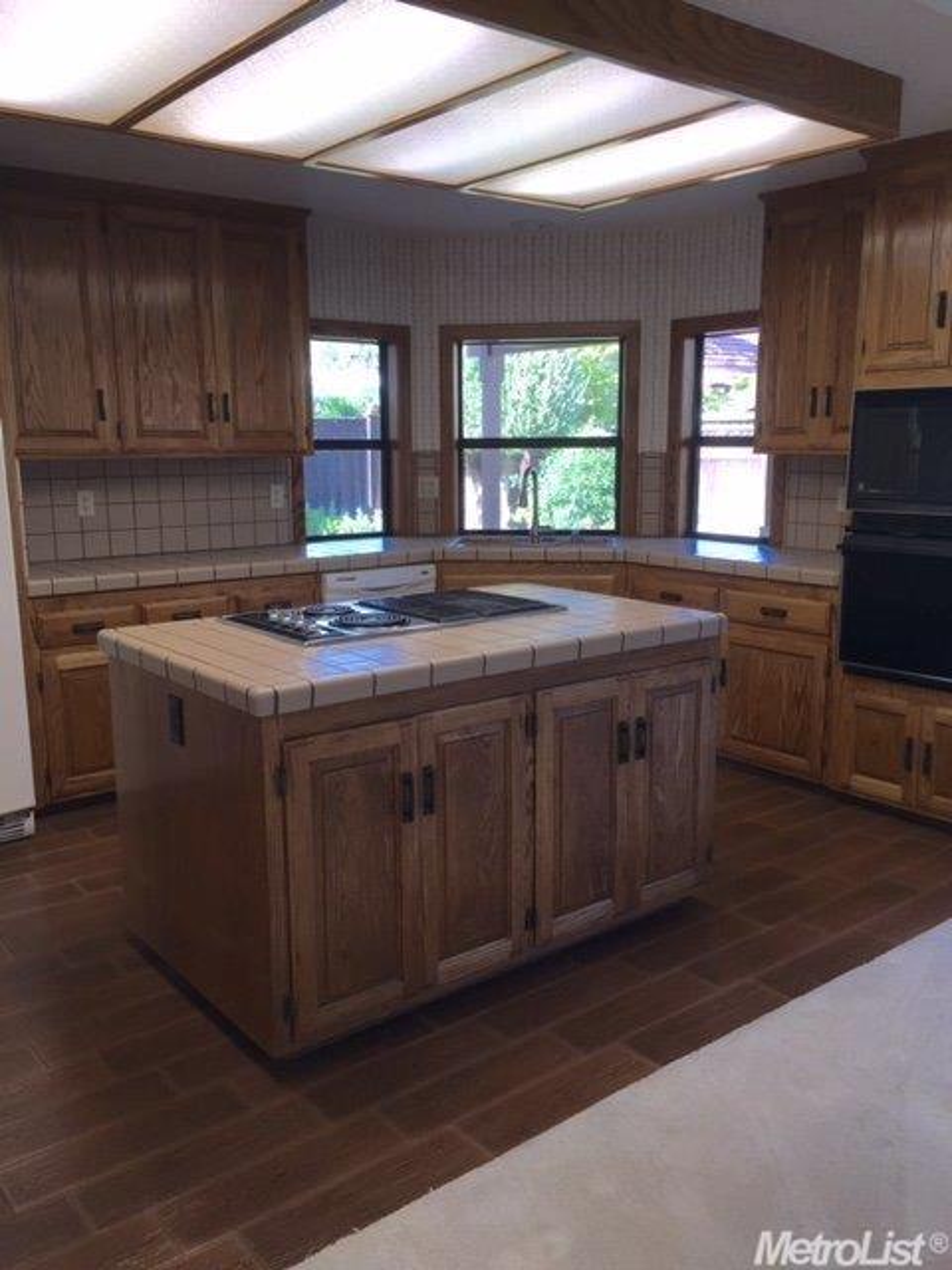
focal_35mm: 29
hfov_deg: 48.2
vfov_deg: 61.7
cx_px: 476
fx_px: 1063
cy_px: 635
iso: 32
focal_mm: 4.15
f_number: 2.2
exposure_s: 1/68
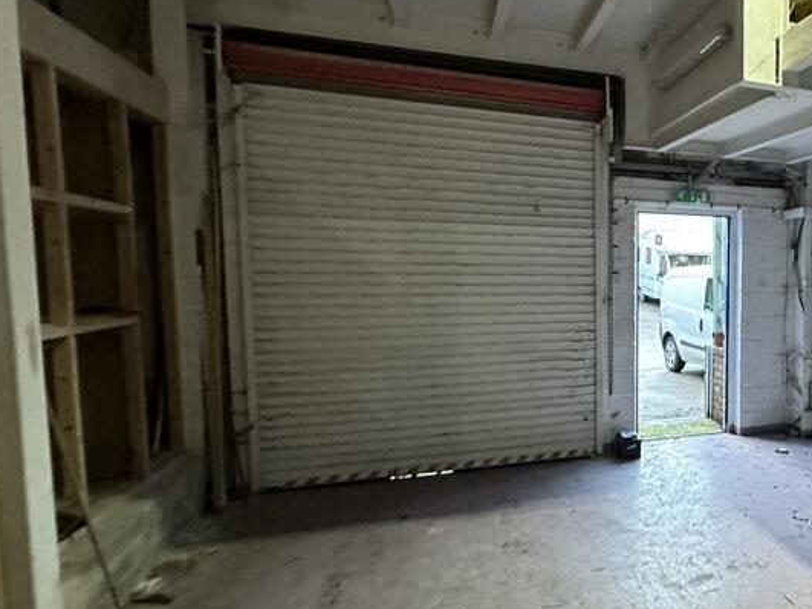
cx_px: 725
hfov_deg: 56.7
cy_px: 323
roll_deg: -1.0
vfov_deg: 51.3
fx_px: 633
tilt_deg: -6.2
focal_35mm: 27
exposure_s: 1/50
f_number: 2.2
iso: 400
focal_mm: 2.22
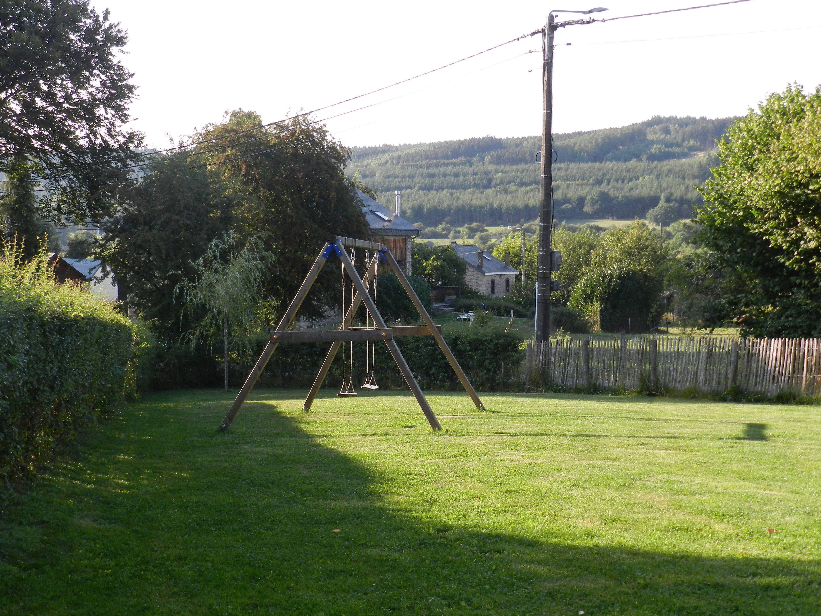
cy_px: 308
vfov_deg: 27.5
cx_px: 410
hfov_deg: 36.2
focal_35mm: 53
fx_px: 1257
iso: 160
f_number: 4.4
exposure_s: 1/250
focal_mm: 9.4
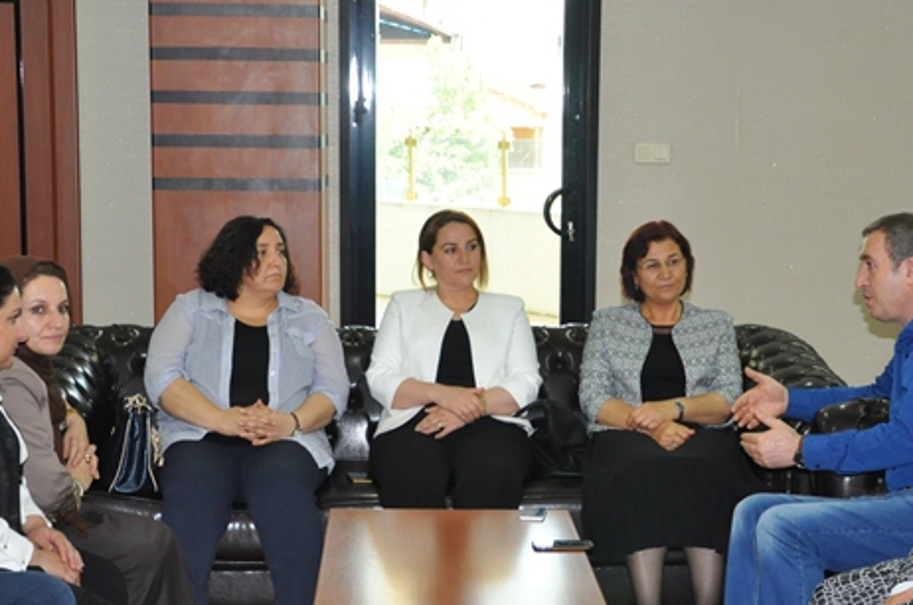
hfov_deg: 26.0
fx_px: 1974
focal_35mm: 78
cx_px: 518
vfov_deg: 17.4
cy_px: 355
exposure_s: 1/60
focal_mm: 30
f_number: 4.2
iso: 800
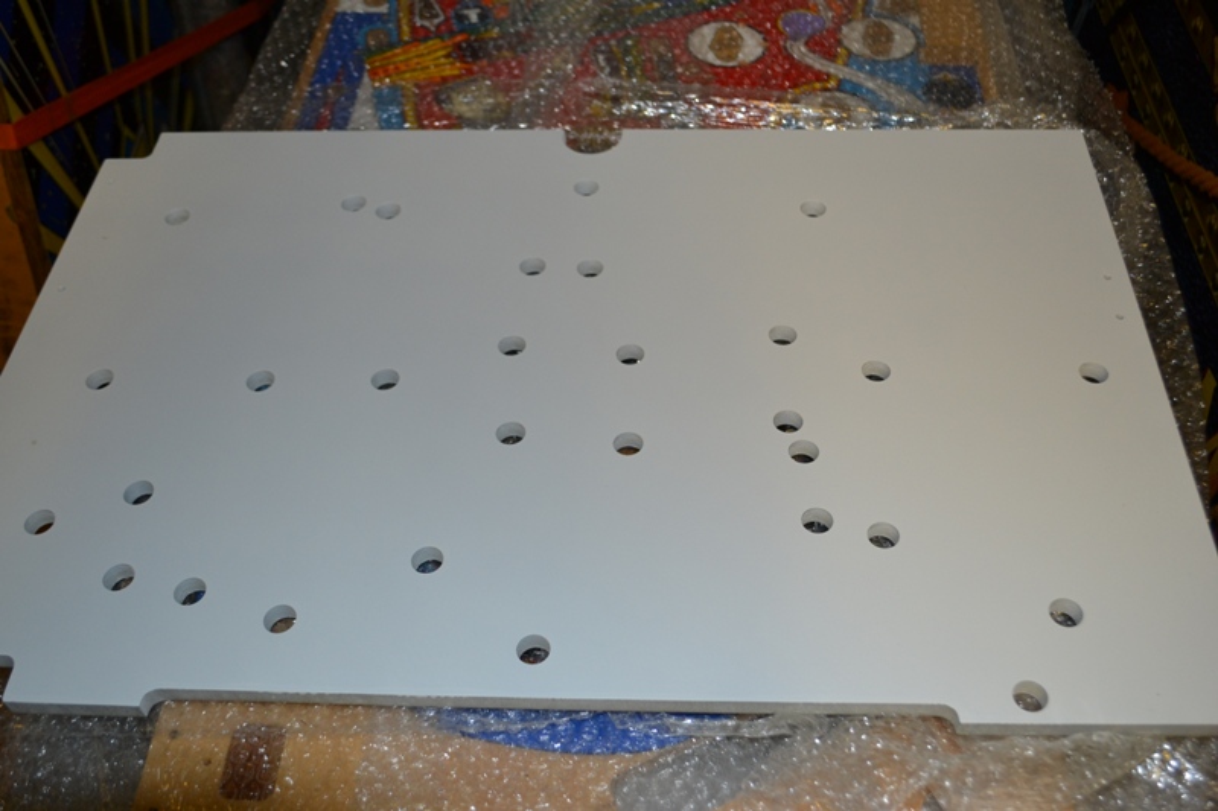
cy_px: 406
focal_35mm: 36
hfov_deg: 53.1
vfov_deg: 36.9
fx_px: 1218
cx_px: 609
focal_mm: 24
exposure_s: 1/60
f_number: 4
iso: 450
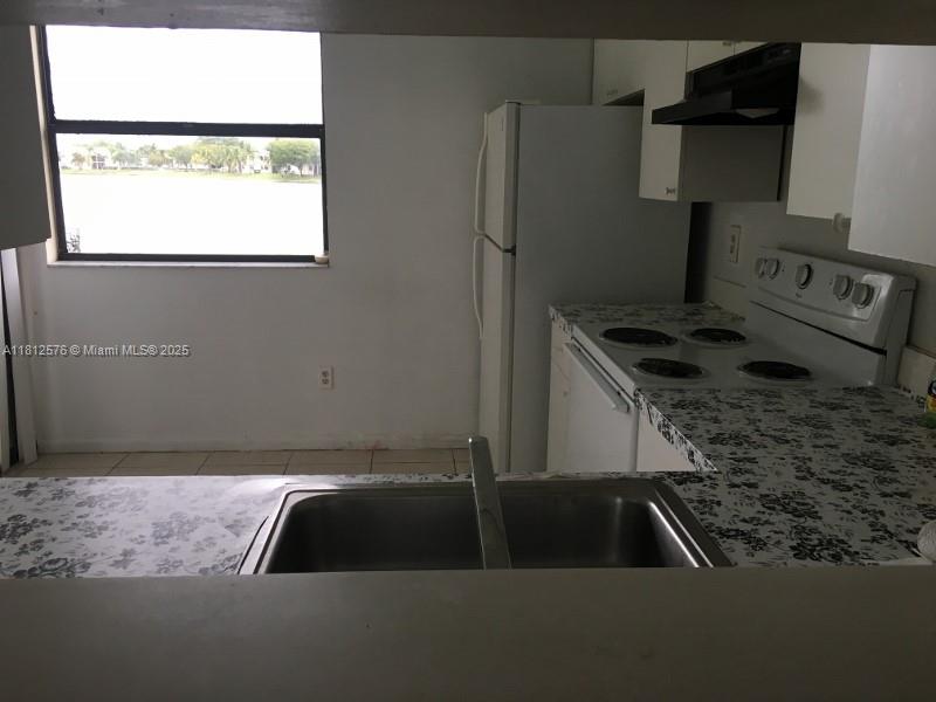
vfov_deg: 48.2
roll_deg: -0.9
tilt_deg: -12.7
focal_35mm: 29
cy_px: 351
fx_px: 784
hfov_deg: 61.7
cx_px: 468
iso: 50
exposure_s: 1/30
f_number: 2.2
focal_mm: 4.15
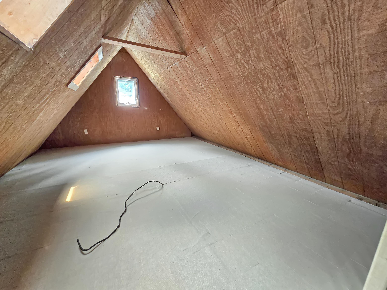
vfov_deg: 89.9
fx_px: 145
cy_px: 145
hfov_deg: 106.2
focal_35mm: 13
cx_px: 194
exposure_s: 1/60
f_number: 2.2
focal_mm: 2.2
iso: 320
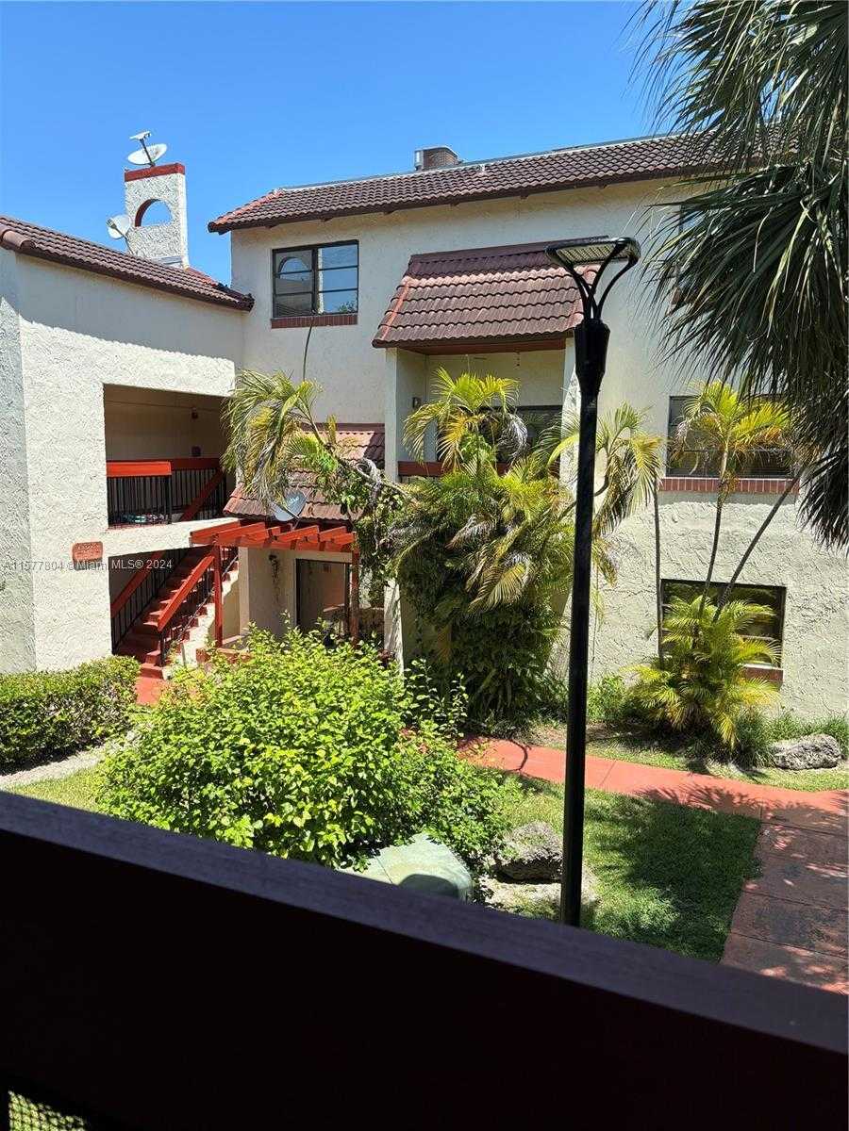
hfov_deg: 53.1
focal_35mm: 26
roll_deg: -2.1
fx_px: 850
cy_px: 566
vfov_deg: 67.3
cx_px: 424
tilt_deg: -6.1
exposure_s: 1/1418
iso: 50
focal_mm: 5.96
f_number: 1.6
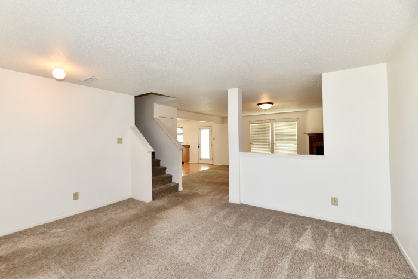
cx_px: 196
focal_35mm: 15
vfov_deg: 77.3
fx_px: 174
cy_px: 142
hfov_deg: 100.3
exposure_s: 1/60
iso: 640
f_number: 6.3
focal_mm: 14
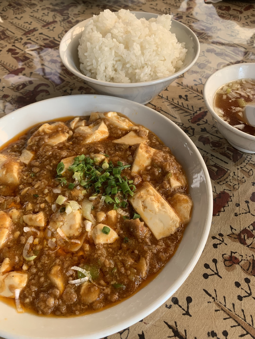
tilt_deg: -52.6
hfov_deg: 53.1
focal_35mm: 26
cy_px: 170
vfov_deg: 67.3
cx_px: 128
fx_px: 255
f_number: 1.8
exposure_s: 1/121
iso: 64
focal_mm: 4.25
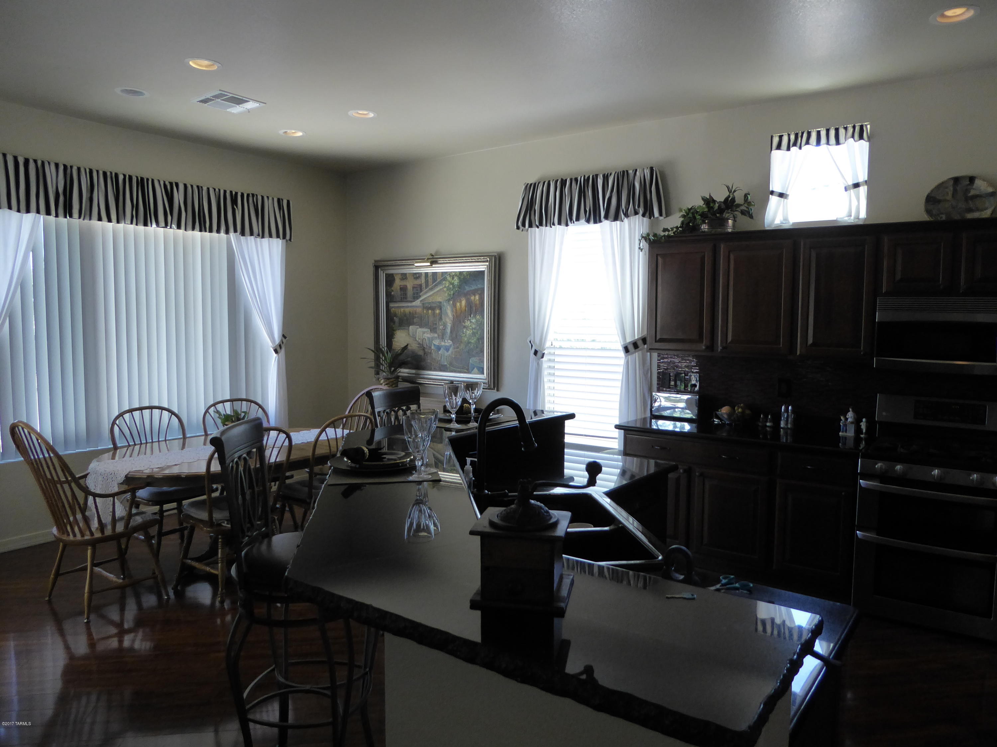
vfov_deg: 54.9
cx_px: 498
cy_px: 374
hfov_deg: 69.4
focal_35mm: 25
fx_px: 720
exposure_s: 1/60
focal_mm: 4.3
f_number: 3.3
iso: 250
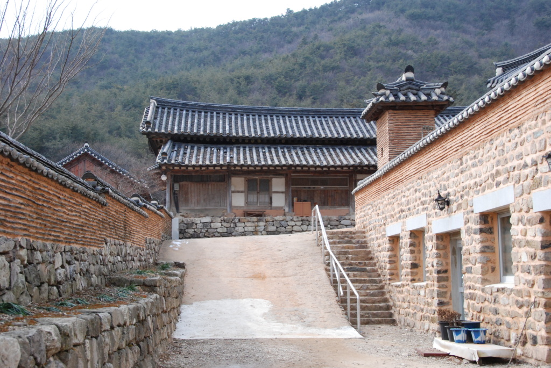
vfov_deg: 26.5
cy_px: 184
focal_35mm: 51
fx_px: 781
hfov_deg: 38.8
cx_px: 276
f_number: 10
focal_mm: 34
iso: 800
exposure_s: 1/400
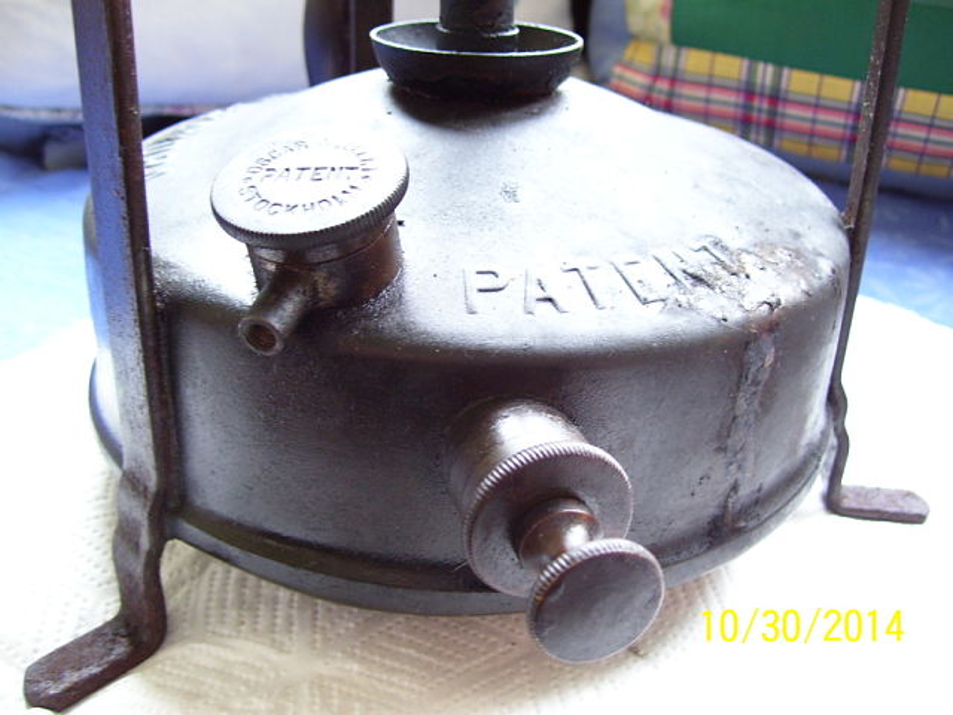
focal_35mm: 36
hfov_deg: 51.4
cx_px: 476
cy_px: 358
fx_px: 991
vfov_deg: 39.7
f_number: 2.7
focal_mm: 6
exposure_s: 1/20
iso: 160
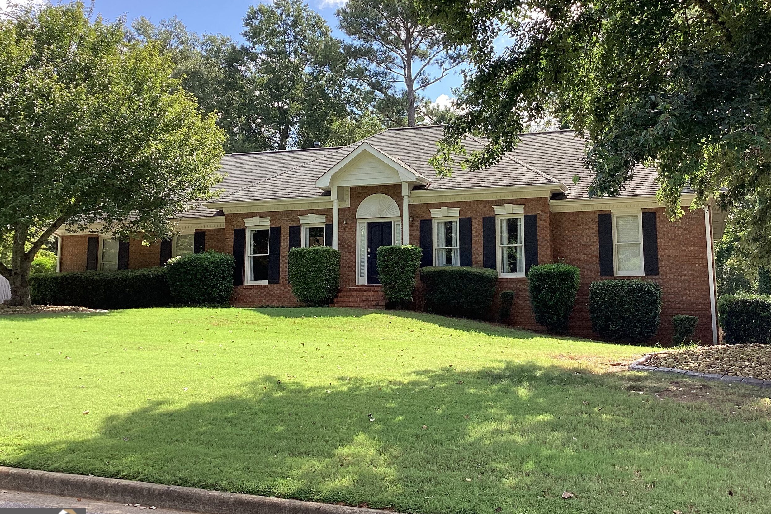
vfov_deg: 33.2
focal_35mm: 40
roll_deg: +1.3
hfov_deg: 48.2
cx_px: 457
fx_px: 857
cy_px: 186
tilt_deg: +9.4
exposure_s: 1/326
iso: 25
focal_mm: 3.3
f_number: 2.4
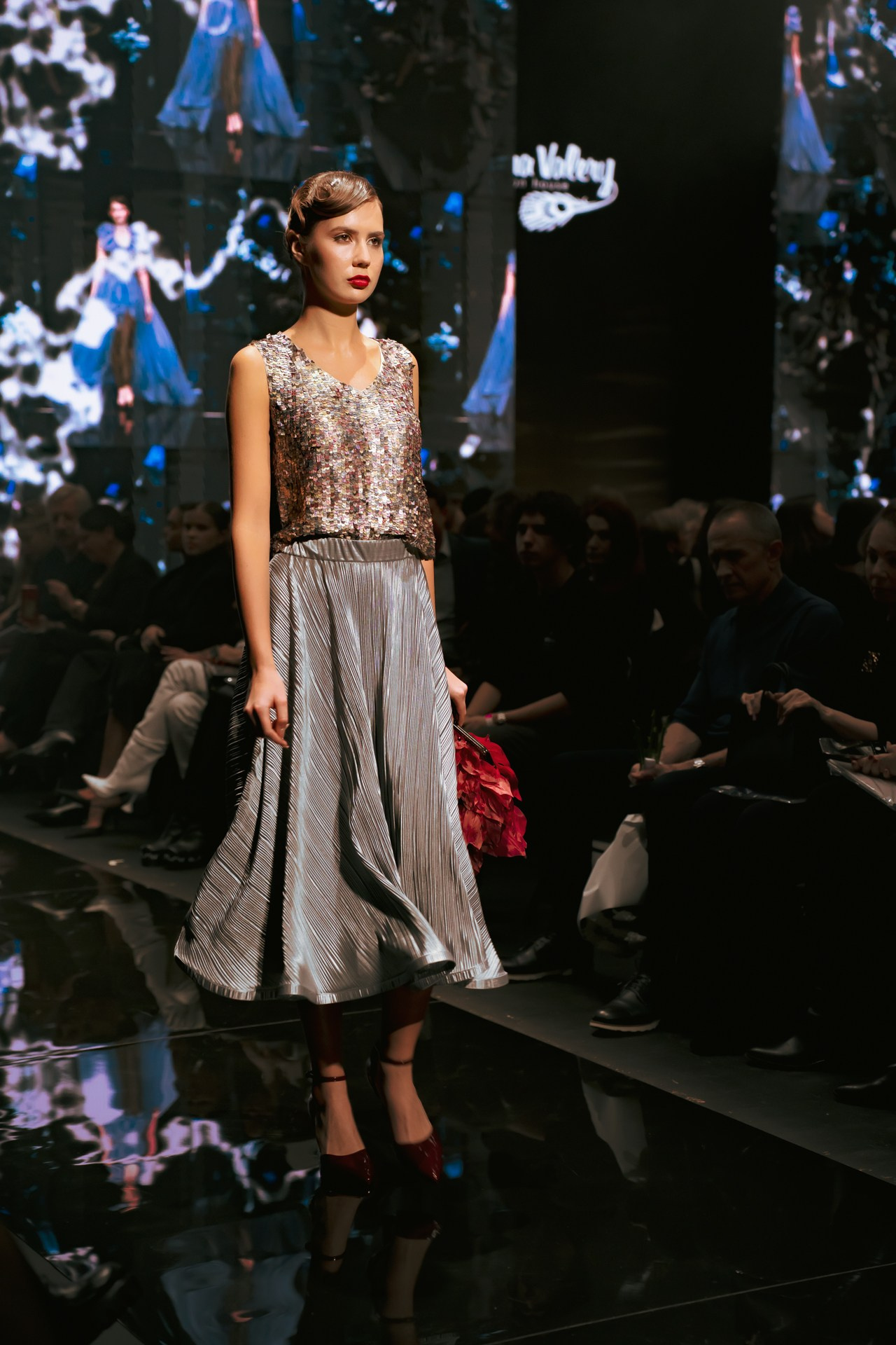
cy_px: 672
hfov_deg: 20.9
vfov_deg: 31.0
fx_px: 2426
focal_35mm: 65
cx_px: 448
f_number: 3.5
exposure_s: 1/200
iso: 1600
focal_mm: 65
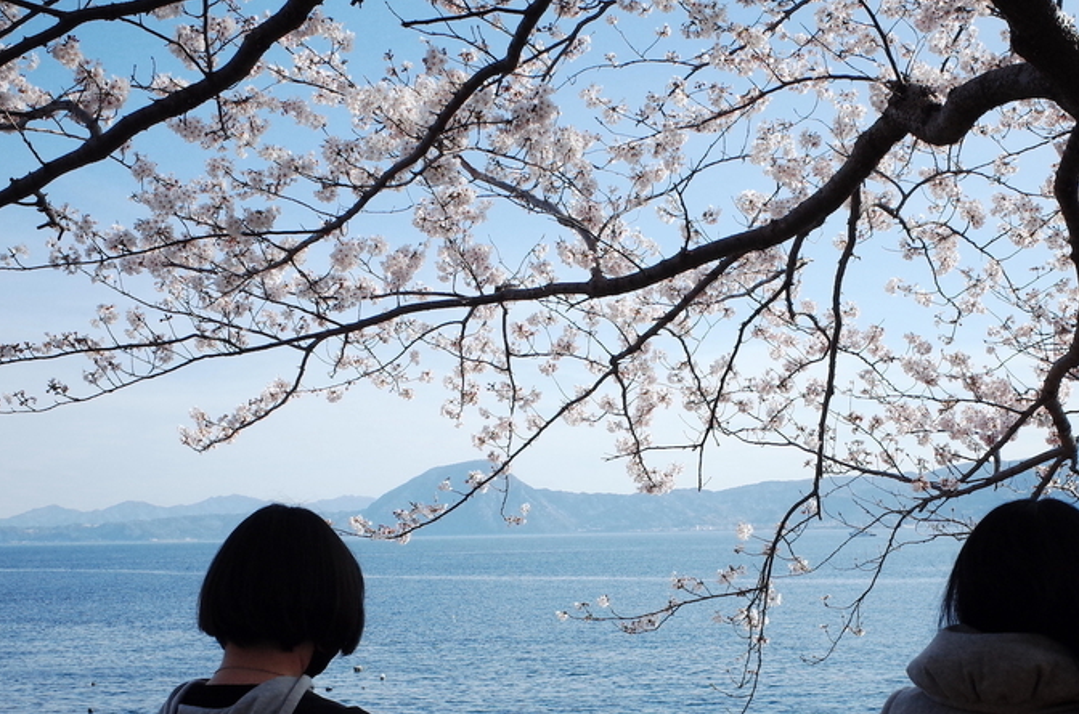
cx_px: 634
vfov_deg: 26.6
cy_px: 517
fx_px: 1495
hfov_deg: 39.5
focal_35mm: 50
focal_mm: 18.3
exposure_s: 1/160
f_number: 9
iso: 400
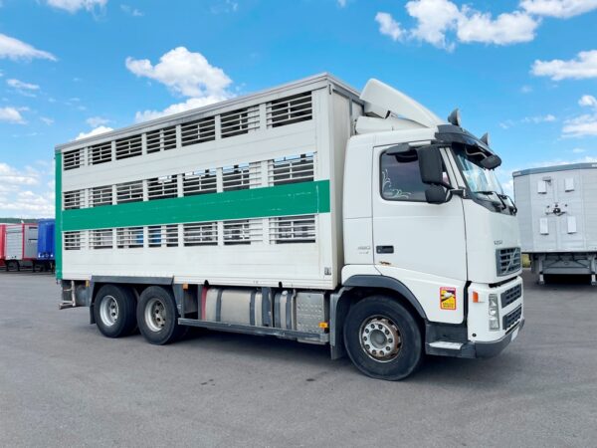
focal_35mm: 26
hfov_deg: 67.3
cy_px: 224
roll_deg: -0.1
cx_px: 298
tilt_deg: +2.8
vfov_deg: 53.1
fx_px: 448
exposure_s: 1/2681
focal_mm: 4.2
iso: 32
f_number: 1.6
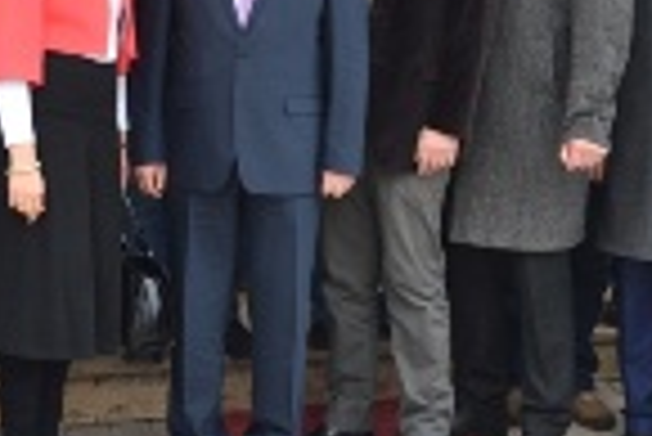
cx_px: 234
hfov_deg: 18.4
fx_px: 2012
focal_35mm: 111
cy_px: -49
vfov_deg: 12.2
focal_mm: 24
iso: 400
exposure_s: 1/100
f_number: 9
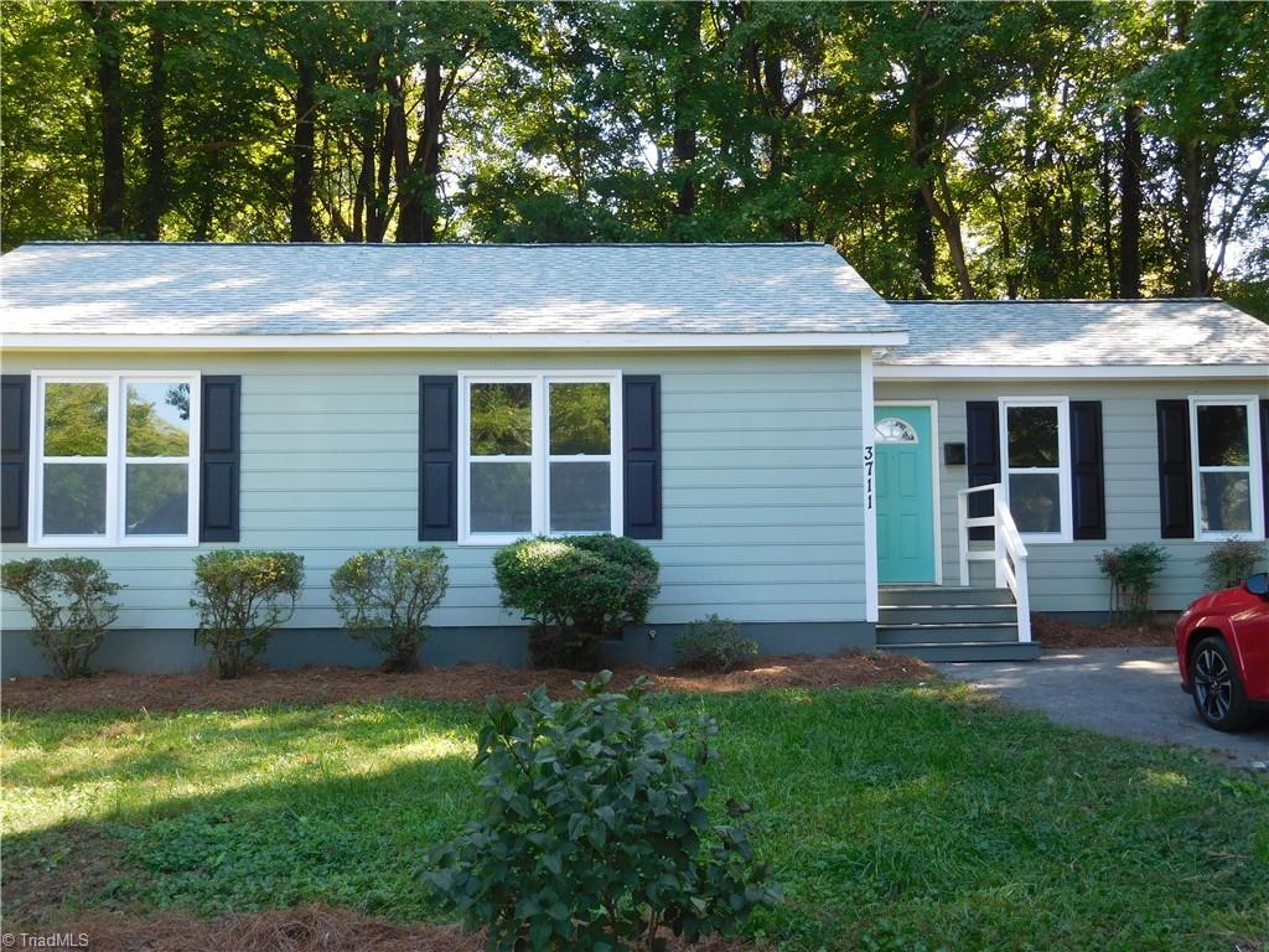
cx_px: 634
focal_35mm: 40
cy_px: 476
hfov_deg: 46.8
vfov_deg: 36.0
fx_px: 1466
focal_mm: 7.1
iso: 125
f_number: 3.9
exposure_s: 1/100
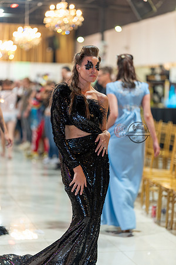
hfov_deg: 16.1
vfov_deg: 23.9
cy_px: 132
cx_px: 88
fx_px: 623
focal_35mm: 85
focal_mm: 85
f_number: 1.4
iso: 400
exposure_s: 1/160
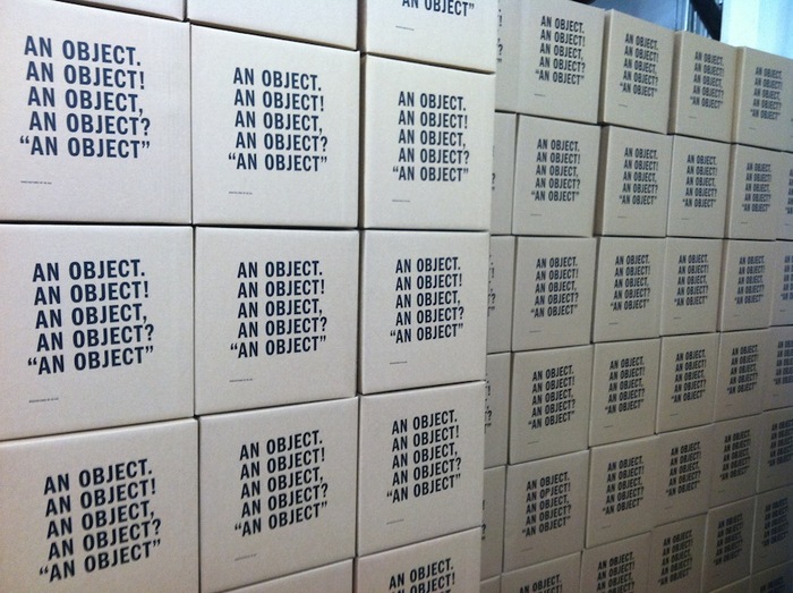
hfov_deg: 52.7
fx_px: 801
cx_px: 396
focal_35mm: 35
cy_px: 296
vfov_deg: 40.6
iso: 125
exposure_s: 1/15
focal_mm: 3.85
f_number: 2.8
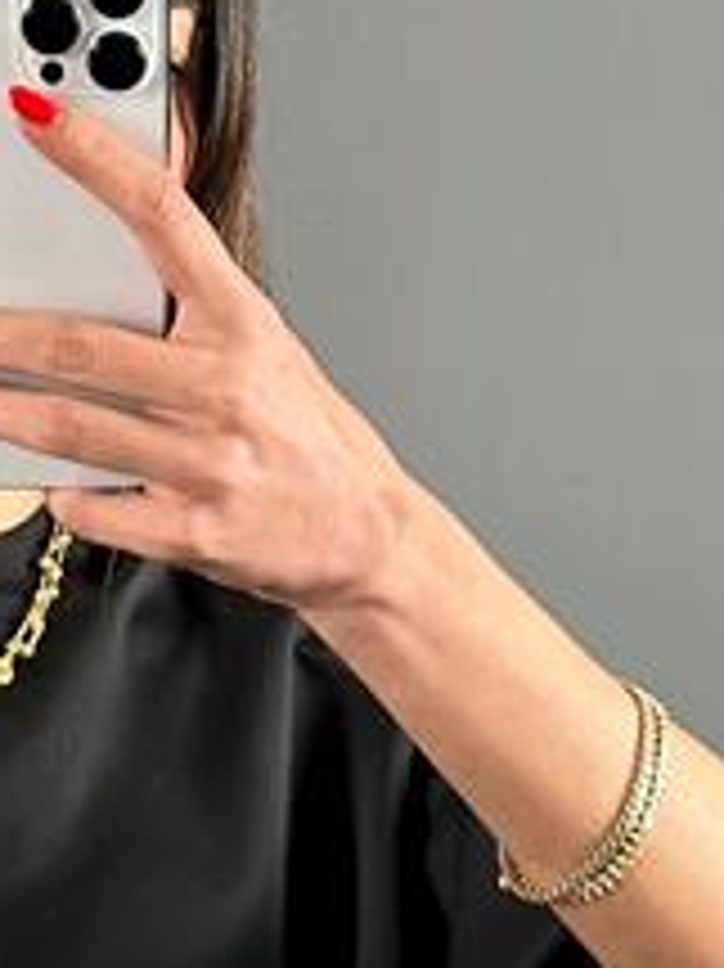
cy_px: 1045
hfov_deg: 13.9
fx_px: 2931
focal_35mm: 105
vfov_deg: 18.1
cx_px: 47
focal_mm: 6.86
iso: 200
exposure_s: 1/121
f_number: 1.78
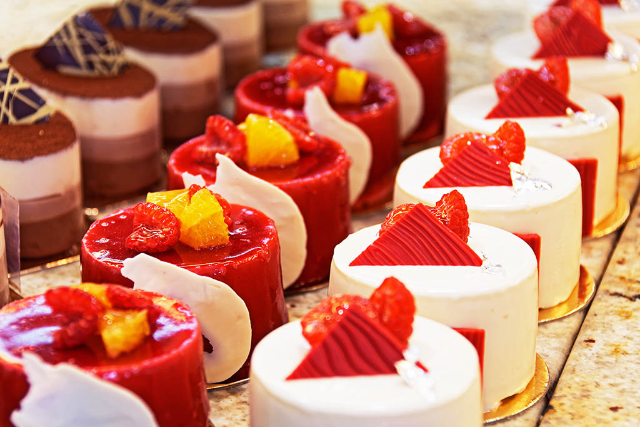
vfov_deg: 11.1
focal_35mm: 123
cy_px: 214
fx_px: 2187
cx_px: 320
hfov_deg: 16.7
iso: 200
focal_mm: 82
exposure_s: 1/100
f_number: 5
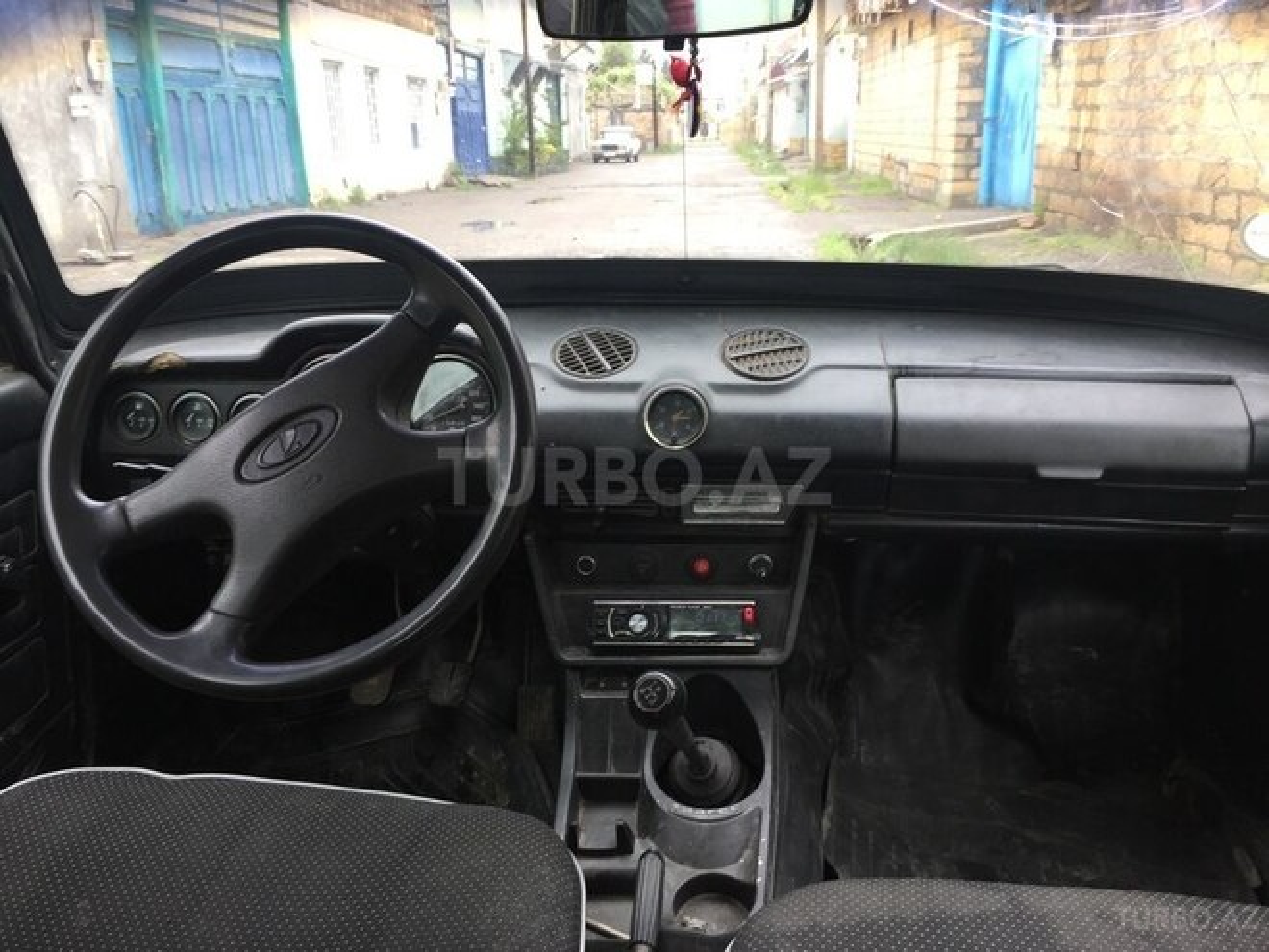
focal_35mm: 29
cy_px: 476
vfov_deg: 48.2
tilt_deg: -16.5
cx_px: 634
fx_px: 1063
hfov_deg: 61.7
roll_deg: +3.0
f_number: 2.2
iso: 32
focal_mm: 4.15
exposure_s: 1/100
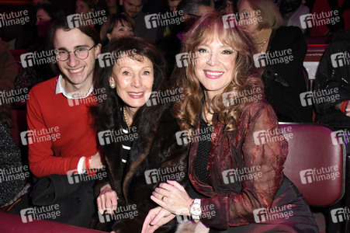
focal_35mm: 34
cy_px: 116
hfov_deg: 55.1
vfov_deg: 38.3
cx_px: 175
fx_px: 335
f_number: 6.3
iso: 2500
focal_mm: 23
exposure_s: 1/125
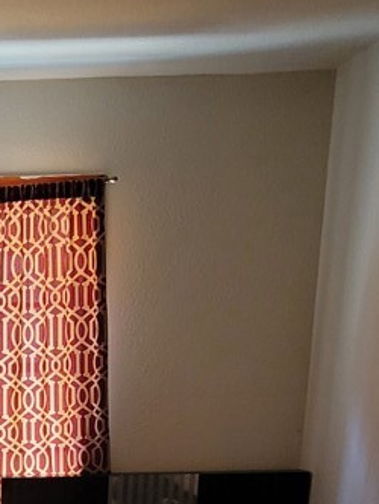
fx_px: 584
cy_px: 483
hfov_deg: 29.9
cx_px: -94
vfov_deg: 41.7
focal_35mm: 40
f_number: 2.2
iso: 320
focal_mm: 2.2
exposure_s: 1/40
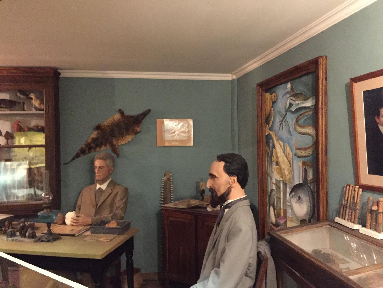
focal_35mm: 29
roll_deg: -0.1
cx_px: 192
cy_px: 144
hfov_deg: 61.7
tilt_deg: +0.7
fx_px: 321
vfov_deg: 48.2
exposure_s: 1/17
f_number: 2.2
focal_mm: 4.15
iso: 1600
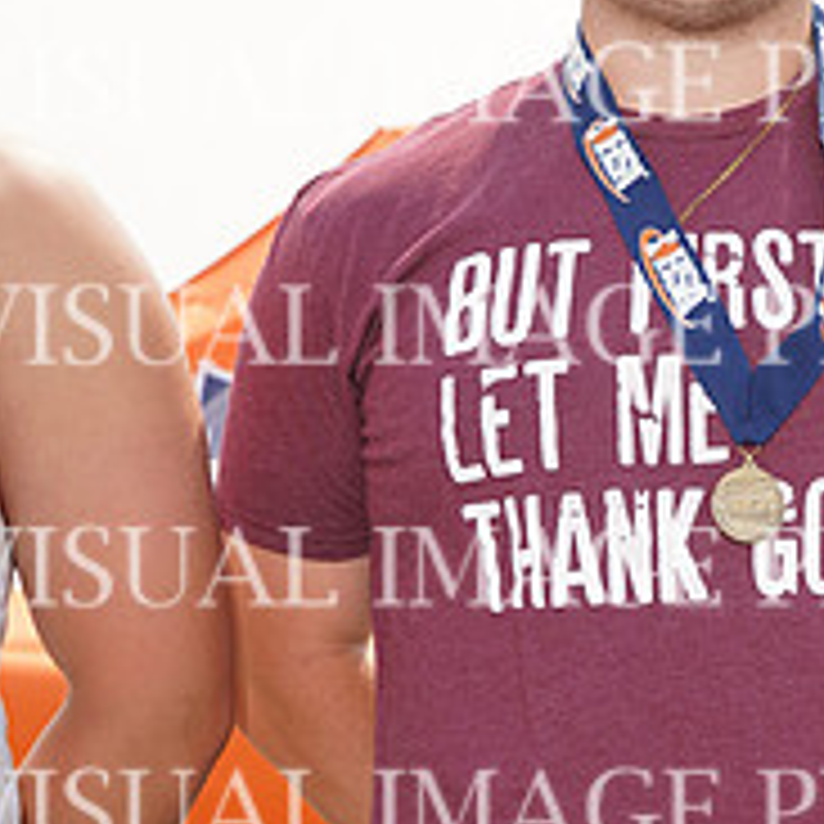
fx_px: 4578
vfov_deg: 10.3
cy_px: 446
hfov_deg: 10.2
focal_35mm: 170
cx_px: 727
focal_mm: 63
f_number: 8
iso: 100
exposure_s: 1/200
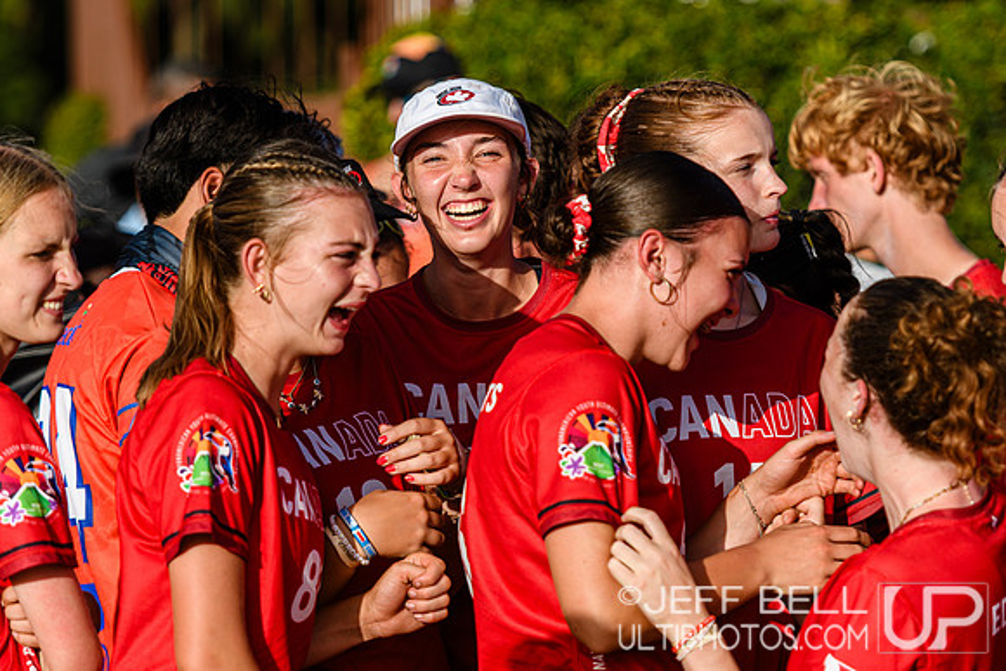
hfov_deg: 9.8
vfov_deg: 6.5
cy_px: 336
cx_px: 503
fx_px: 5869
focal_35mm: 210
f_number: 3.2
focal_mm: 140
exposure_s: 1/1250
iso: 100
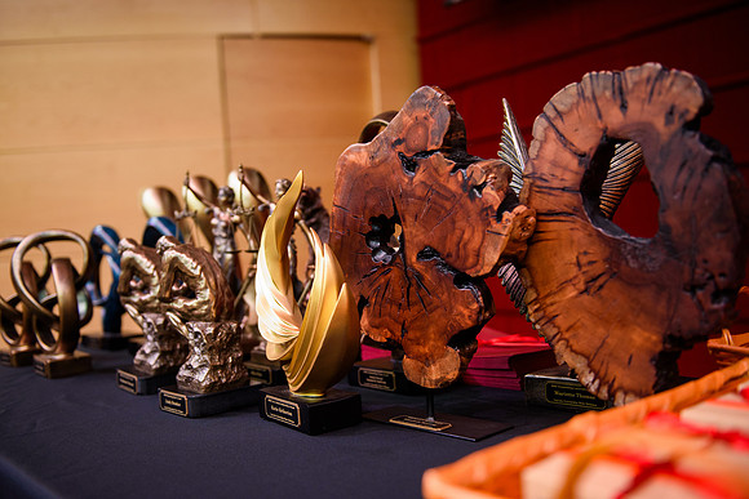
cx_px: 374
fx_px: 728
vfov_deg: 37.9
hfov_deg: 54.4
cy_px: 250
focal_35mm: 35
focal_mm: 35
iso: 1250
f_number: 2.8
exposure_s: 1/60
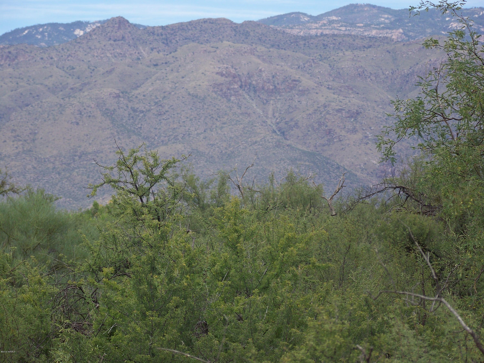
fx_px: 2740
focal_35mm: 196
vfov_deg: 7.6
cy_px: 182
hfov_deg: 10.1
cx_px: 242
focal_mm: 31.6
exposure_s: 1/500
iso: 64
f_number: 3.6
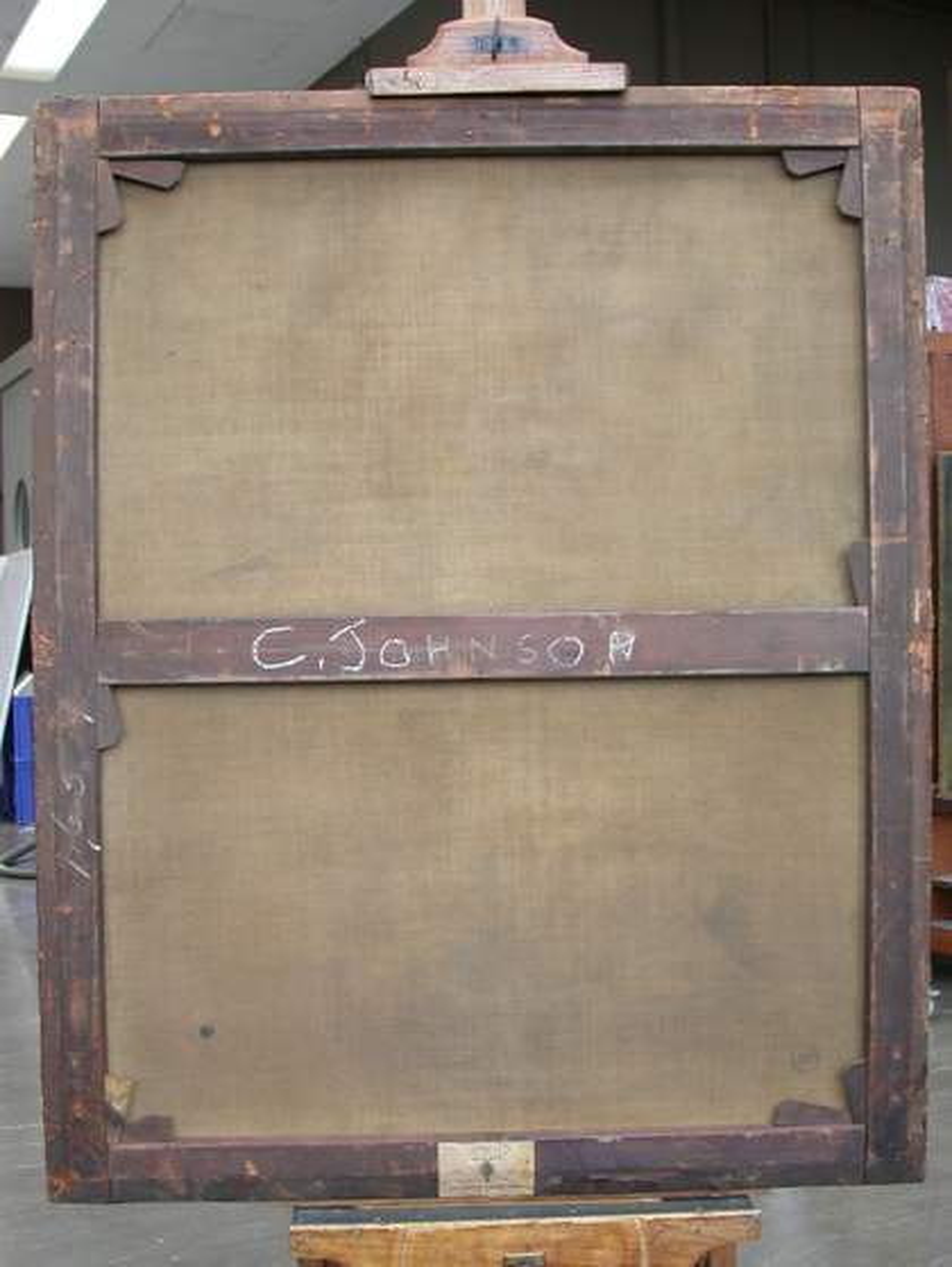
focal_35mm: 43
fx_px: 1575
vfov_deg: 43.8
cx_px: 476
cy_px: 634
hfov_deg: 33.6
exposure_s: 1/43
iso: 100
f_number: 2.7
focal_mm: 8.9
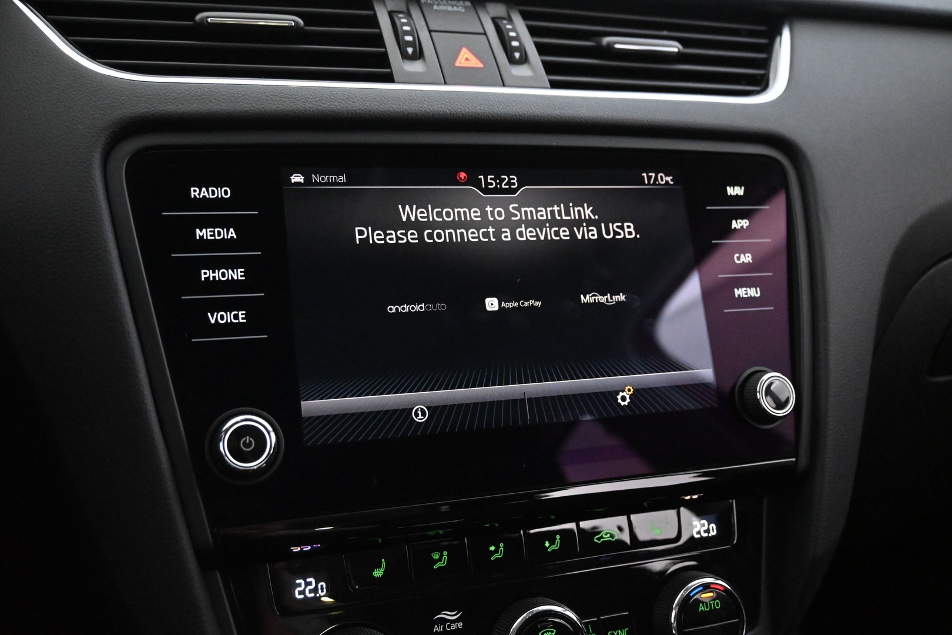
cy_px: 318
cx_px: 476
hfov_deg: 56.1
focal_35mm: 34
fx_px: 892
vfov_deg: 39.1
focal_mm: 22.5
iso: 8000
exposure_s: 1/40
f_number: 4
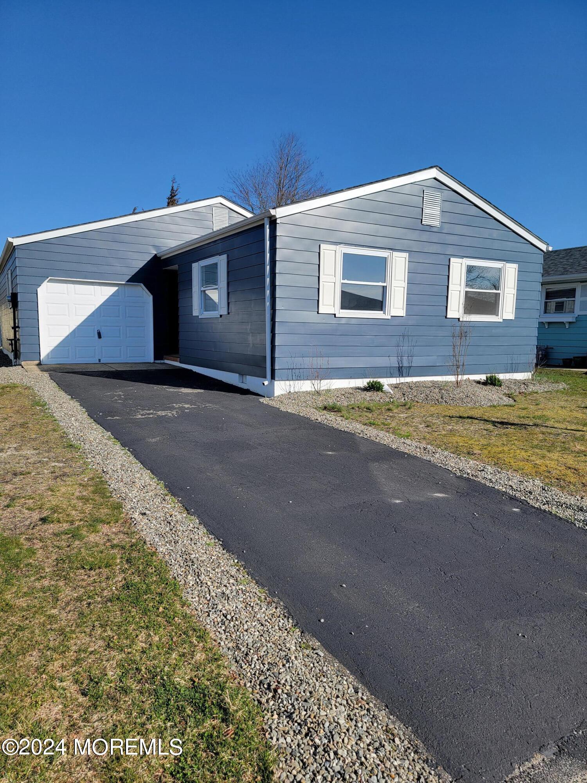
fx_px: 543
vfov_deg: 71.6
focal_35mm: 24
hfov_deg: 56.8
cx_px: 294
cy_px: 392
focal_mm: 6.7
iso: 16
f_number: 1.8
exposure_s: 1/852
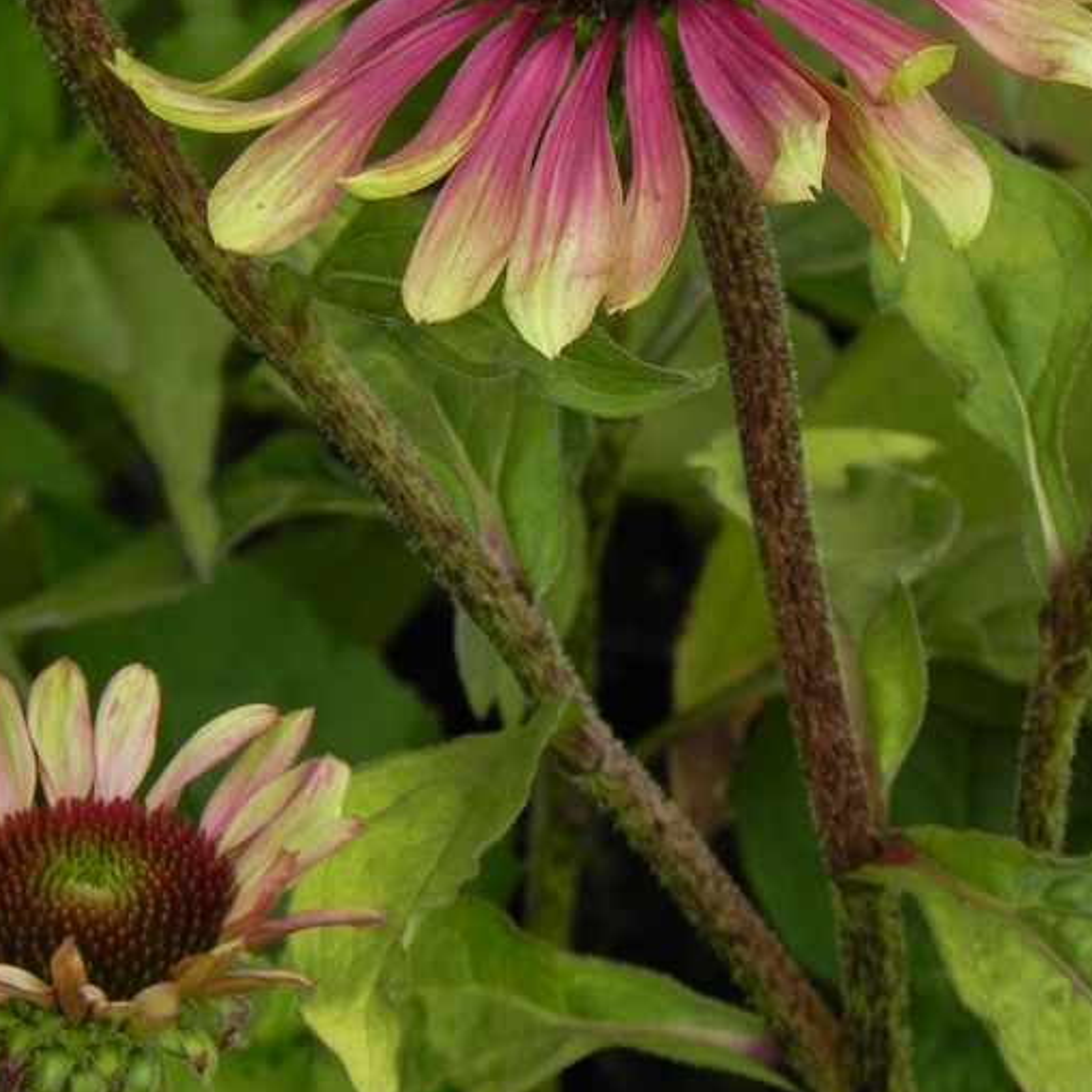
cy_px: 257
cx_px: 549
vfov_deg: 5.1
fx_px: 12242
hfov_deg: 5.1
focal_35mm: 343
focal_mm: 44
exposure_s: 1/250
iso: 160
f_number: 5
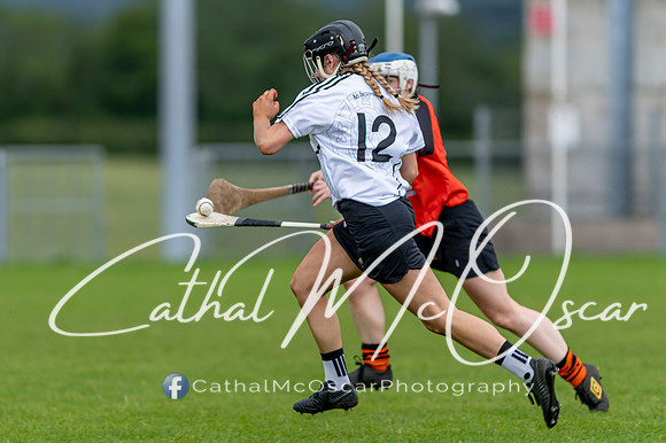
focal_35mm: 517
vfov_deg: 2.7
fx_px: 9558
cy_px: 232
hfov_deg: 4.0
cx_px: 295
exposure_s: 1/1000
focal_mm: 300
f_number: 2.8
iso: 110
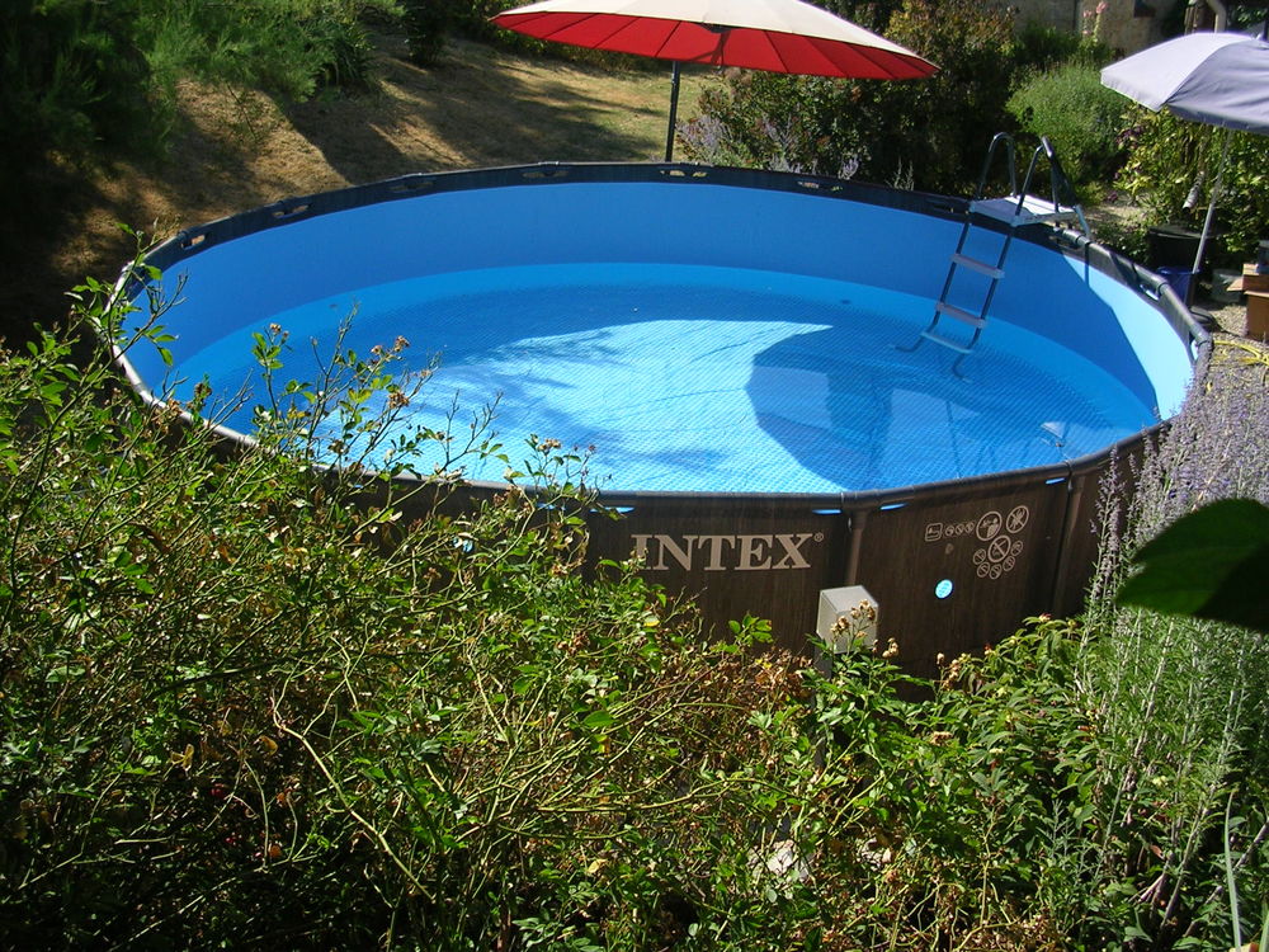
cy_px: 476
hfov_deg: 49.0
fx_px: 1393
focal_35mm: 38
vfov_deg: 37.7
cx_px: 634
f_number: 2.8
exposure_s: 1/865
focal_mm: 5.8
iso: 50
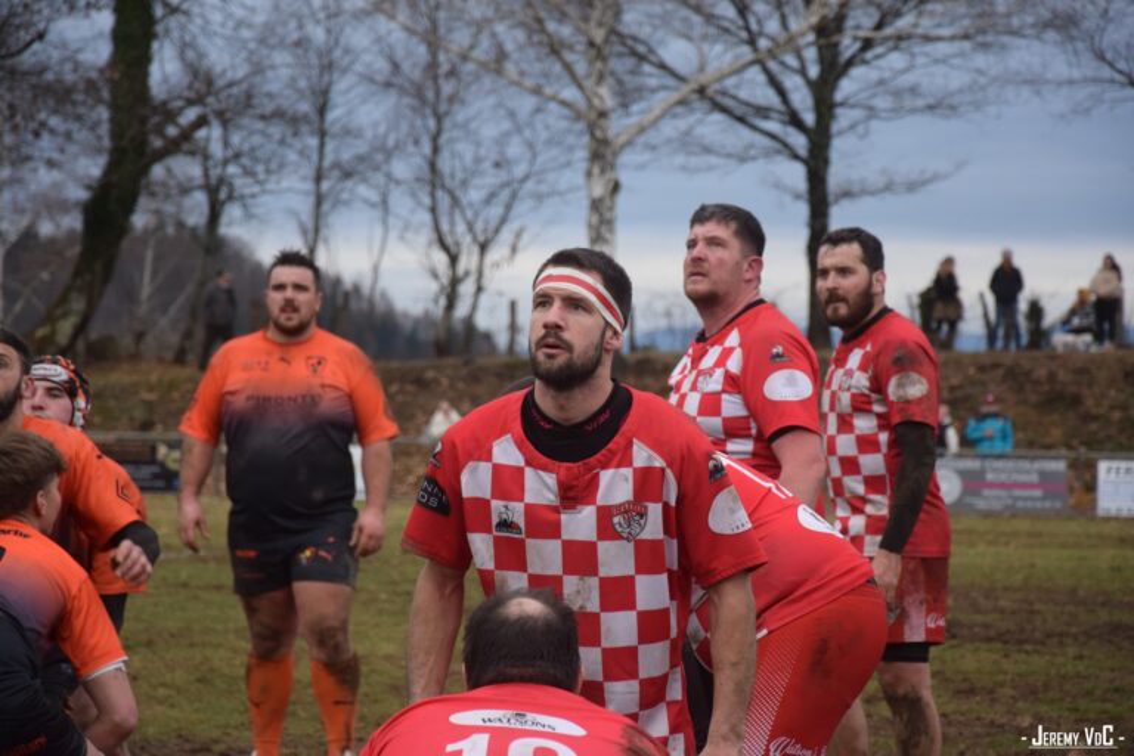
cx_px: 567
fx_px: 4961
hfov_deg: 13.0
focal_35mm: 158
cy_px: 378
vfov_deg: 8.7
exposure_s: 1/500
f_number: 5.6
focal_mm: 105
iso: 1250
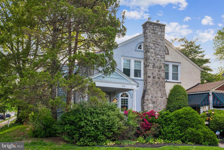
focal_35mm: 33
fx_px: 205
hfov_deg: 57.2
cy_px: 75
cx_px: 112
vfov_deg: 40.0
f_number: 8
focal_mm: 33
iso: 320
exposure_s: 1/125
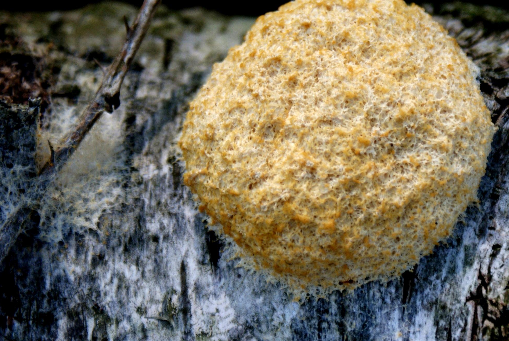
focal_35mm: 145
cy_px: 140
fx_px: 2053
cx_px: 349
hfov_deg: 14.1
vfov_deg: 9.5
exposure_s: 1/125
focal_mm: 70
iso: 250
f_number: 5.6
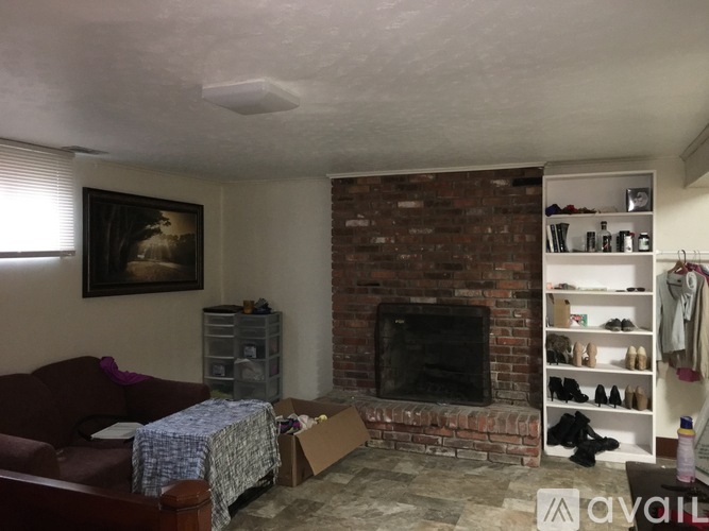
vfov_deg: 48.2
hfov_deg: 61.7
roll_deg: -0.2
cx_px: 354
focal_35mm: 29
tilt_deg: -0.6
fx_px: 594
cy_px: 266
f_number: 2.2
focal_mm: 4.15
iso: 250
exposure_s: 1/16
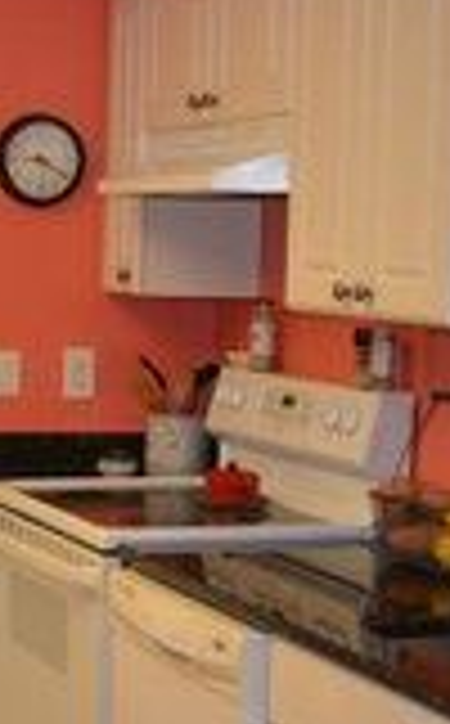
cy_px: 366
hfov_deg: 13.7
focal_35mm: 91
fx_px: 1794
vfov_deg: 22.8
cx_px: -151
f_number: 3.5
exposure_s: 1/60
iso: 450
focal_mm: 20
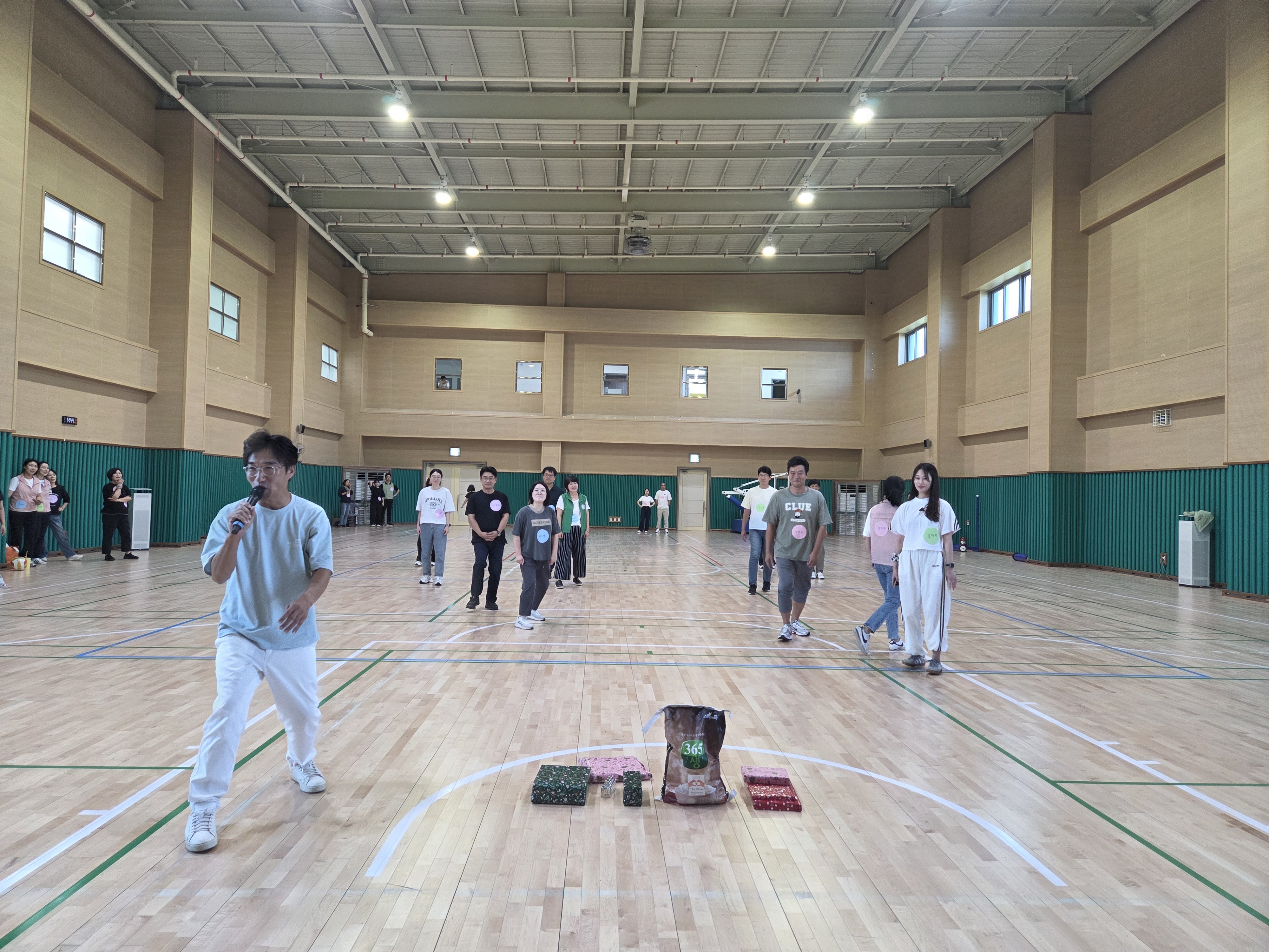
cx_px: 634
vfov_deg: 58.9
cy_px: 476
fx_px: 843
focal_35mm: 23
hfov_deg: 73.9
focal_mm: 5.4
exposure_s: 1/120
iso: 200
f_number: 1.8
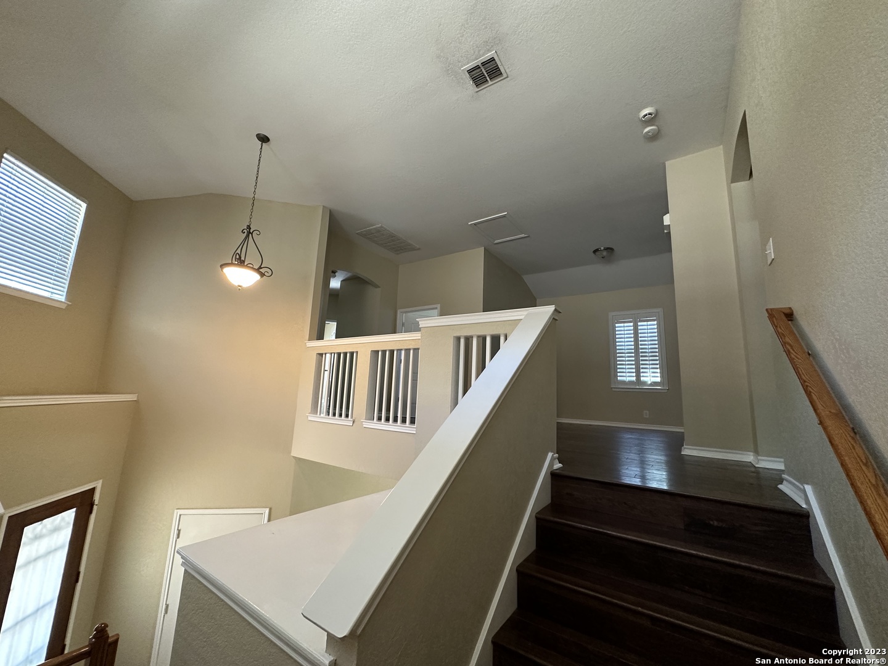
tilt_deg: +9.4
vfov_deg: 85.7
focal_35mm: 14
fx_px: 359
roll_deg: -2.5
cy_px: 333
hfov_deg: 102.1
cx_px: 444
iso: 250
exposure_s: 1/60
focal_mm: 2.22
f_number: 2.2
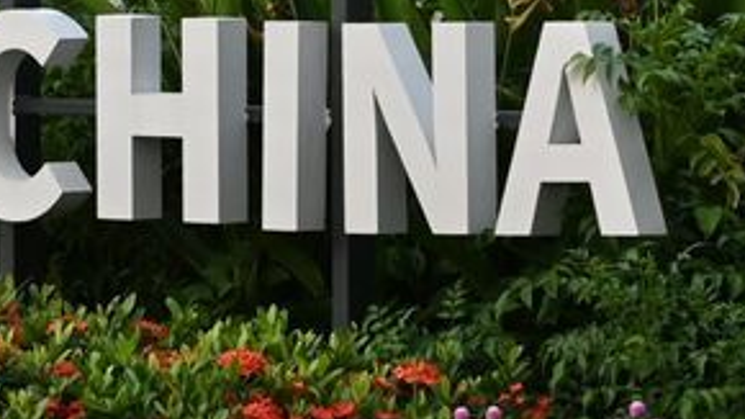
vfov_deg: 2.3
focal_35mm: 522
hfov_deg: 4.1
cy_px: -386
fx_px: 10310
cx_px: -324
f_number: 5.6
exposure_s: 1/250
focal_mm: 94
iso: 800
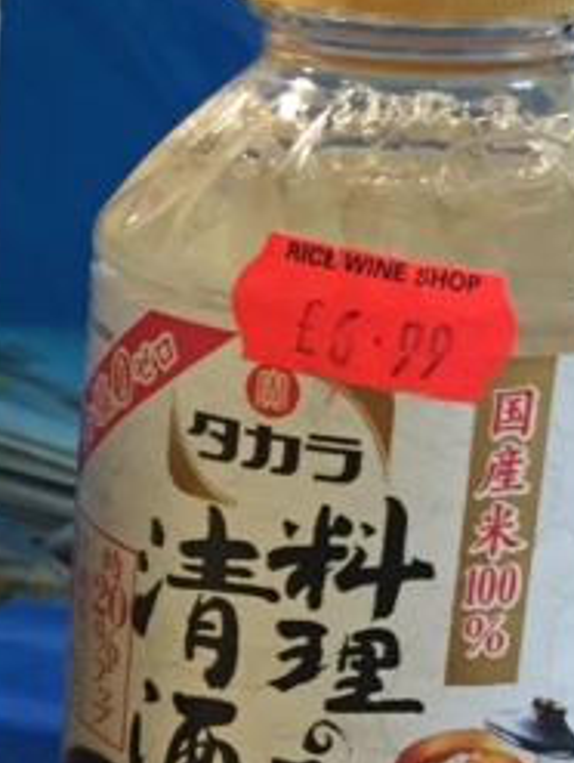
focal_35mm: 120
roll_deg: -0.2
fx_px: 2646
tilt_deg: -20.1
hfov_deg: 11.8
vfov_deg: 16.3
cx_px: -321
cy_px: 575
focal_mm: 4.15
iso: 250
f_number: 2.2
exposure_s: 1/33
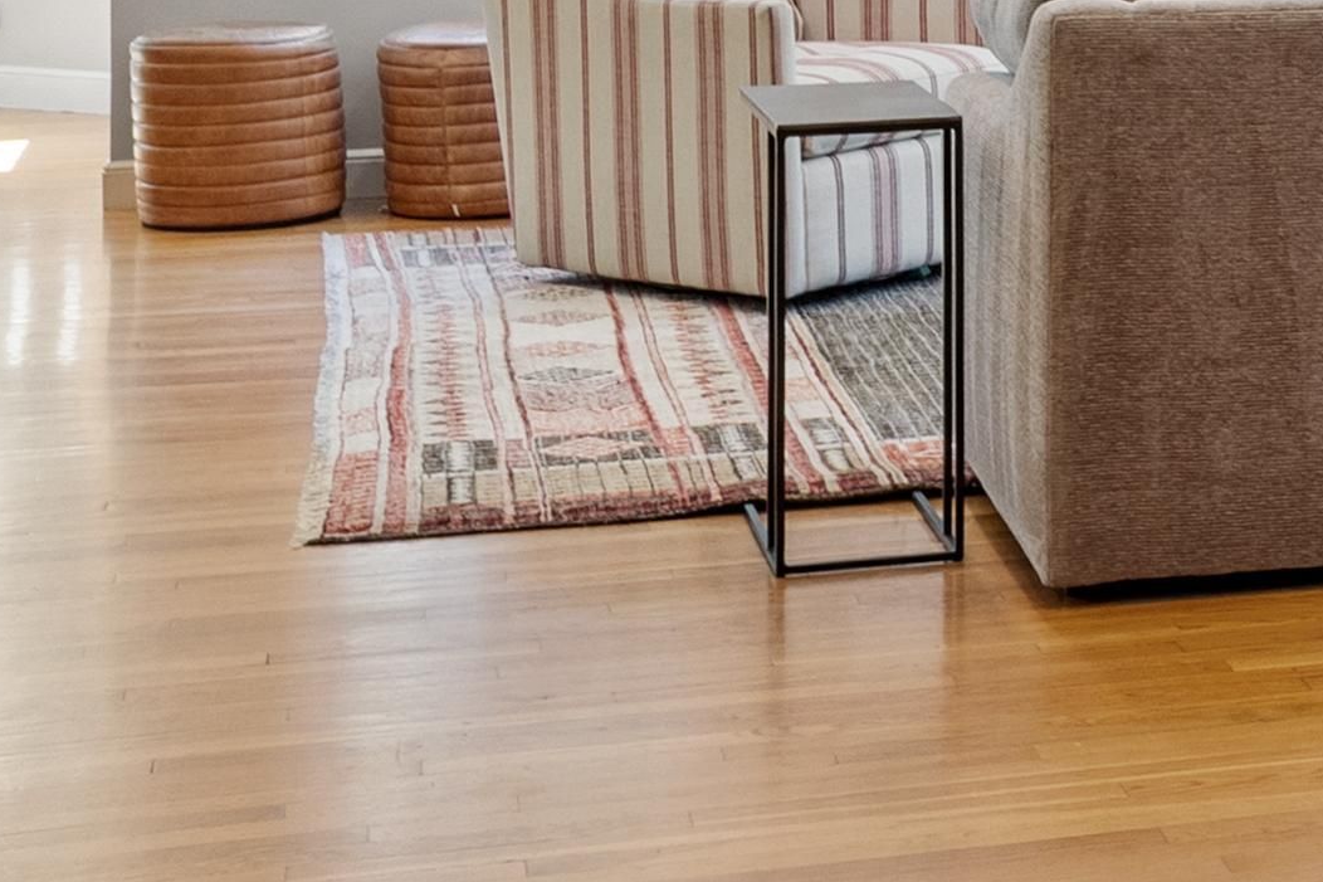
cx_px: 1835
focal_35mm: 101
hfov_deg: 18.5
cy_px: -304
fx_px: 3711
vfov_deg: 13.0
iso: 400
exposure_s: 1/1.67
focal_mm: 18
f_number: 7.1
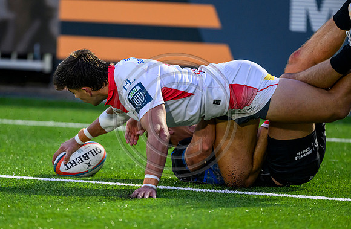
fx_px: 4718
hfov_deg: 4.3
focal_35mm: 487
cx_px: 139
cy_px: 141
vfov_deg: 2.8
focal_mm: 400
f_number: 3.2
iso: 4000
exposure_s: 1/1600
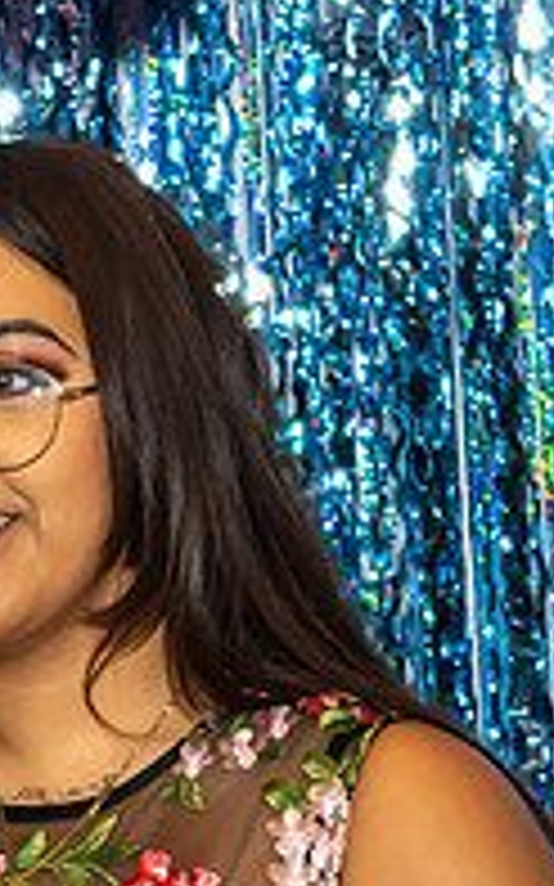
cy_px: 869
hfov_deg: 5.5
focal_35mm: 237
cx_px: 200
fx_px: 5729
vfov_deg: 8.8
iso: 1000
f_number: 7.1
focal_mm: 44
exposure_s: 1/250
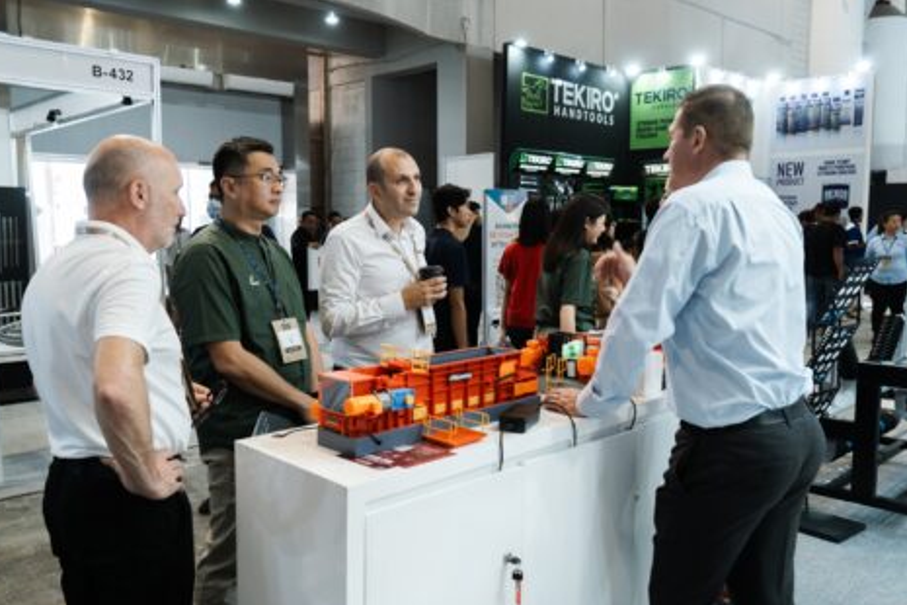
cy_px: 310
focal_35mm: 31
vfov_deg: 42.3
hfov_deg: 60.3
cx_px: 443
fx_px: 781
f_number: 4
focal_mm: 30
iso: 2000
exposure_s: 1/125
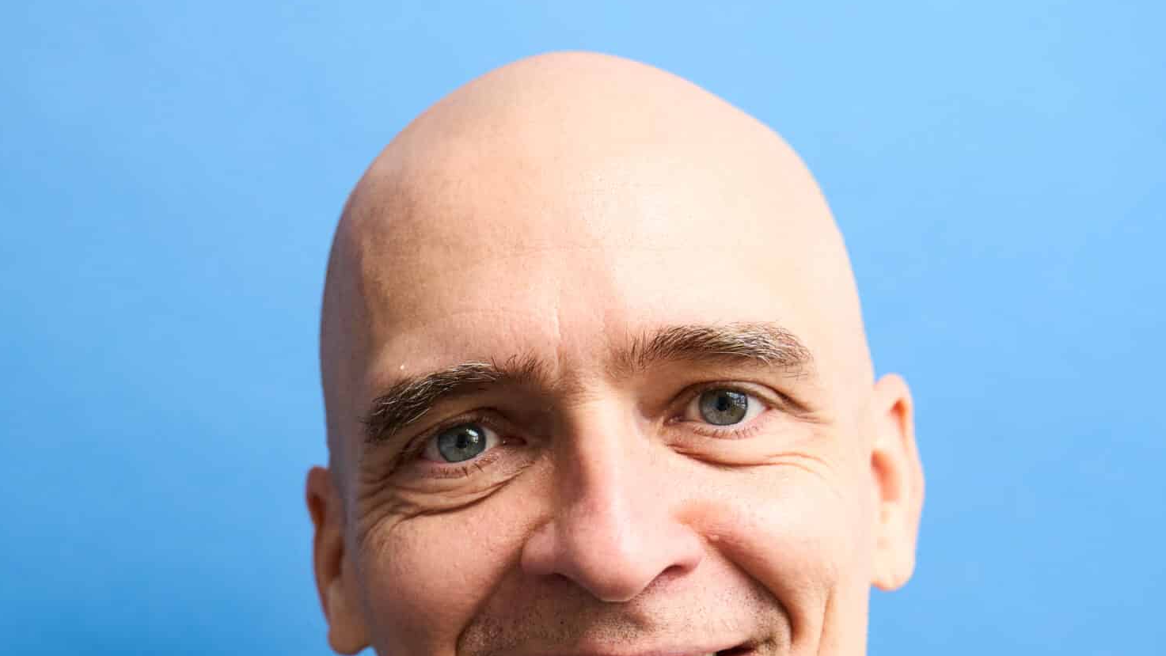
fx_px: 2666
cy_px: 663
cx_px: 364
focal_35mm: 86
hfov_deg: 24.5
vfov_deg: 13.8
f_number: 4
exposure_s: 1/160
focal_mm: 42.1
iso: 800
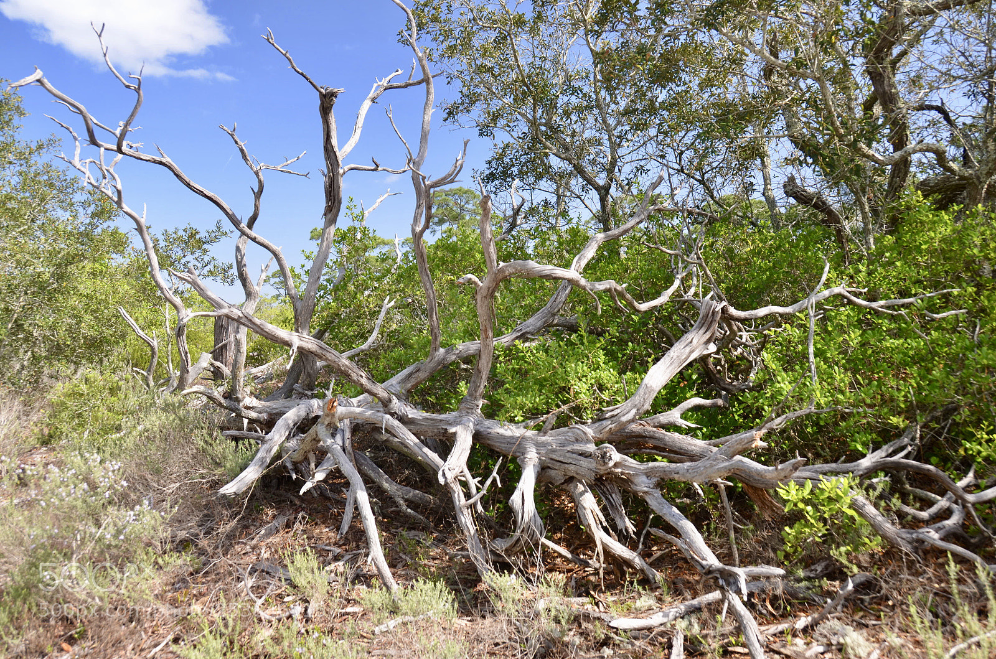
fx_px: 911
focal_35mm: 33
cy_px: 330
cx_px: 498
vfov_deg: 39.8
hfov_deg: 57.3
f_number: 6.3
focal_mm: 22
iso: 200
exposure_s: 1/160
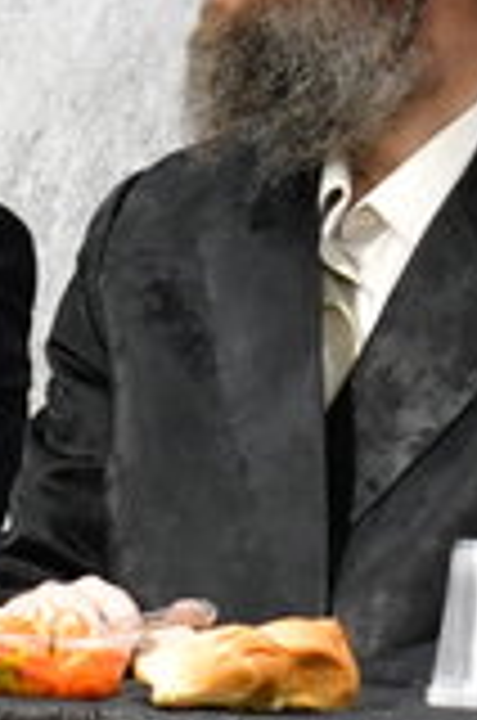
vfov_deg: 4.5
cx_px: -954
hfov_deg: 3.0
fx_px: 9102
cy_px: 34
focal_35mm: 456
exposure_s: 1/100
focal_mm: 52
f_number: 5.6
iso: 1600
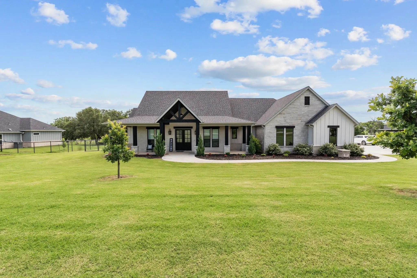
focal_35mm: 16
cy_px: 139
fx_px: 191
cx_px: 208
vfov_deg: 72.0
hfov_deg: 95.0
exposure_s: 1/400
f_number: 8
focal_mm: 16.5
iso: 200
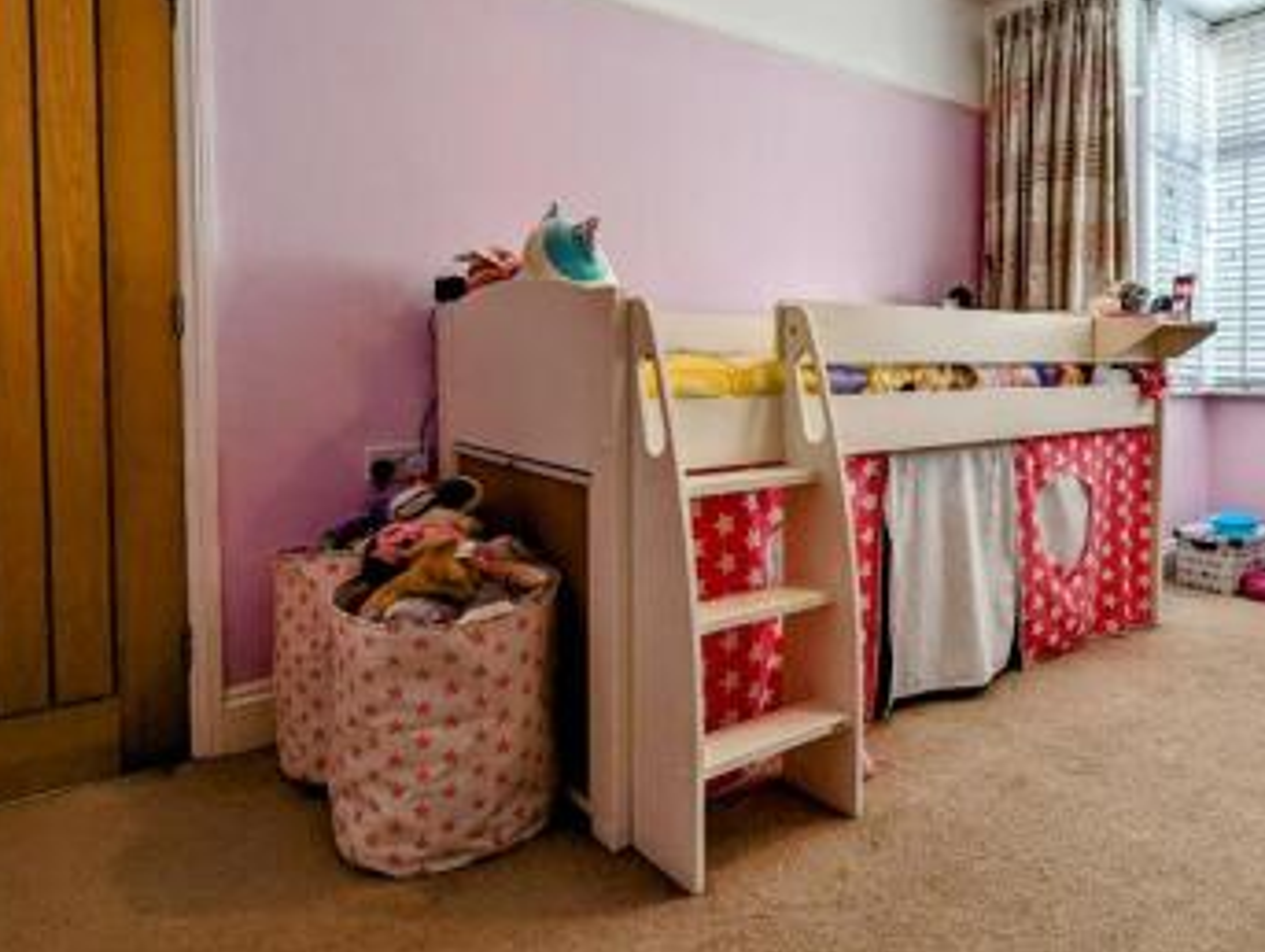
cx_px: 874
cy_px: 378
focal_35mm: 22
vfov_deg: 60.6
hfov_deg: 73.3
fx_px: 805
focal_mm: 1.95
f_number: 2.2
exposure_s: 1/84.4
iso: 45
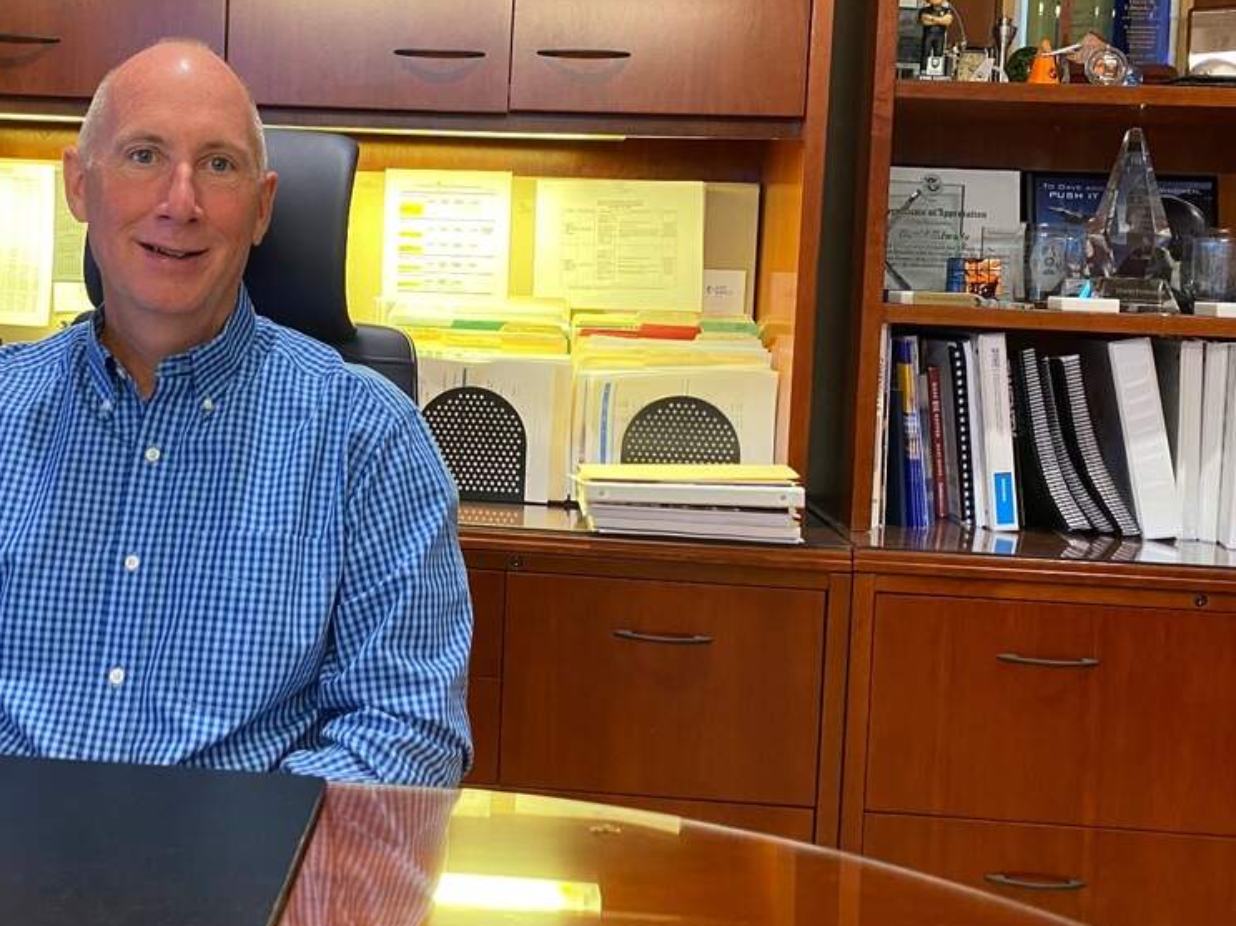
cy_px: 342
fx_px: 1499
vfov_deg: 34.2
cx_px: 371
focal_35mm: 42
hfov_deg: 43.9
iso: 320
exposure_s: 1/60
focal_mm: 4.25
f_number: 1.8
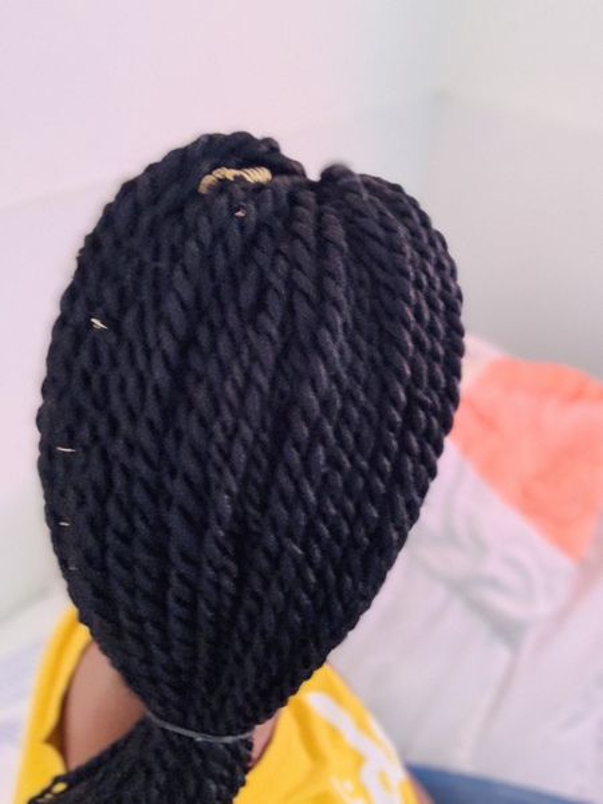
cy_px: 402
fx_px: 743
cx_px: 302
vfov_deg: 56.8
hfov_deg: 44.2
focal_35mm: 32
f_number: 2.2
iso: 400
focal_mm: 2.87
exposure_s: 1/30
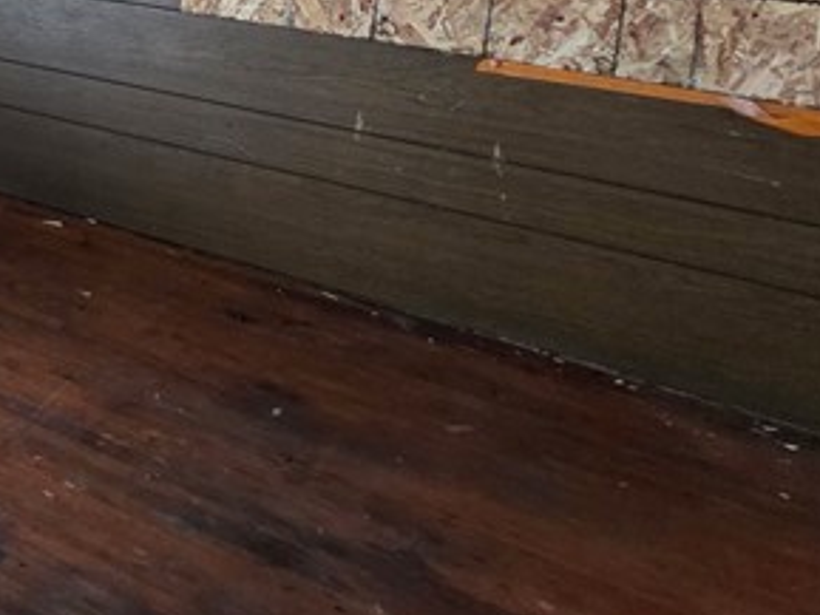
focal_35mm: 46
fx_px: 1090
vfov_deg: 28.5
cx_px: -525
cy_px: -71
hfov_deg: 25.3
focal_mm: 2.2
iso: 500
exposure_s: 1/60
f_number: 1.9
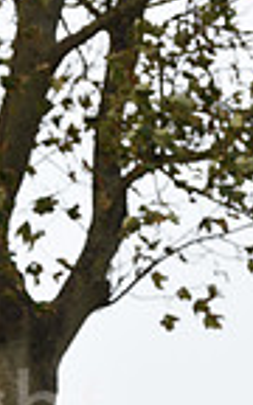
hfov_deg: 2.7
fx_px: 5284
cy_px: 568
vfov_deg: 4.4
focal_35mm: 479
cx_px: -37
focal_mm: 150
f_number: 5.6
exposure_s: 1/320
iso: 1000
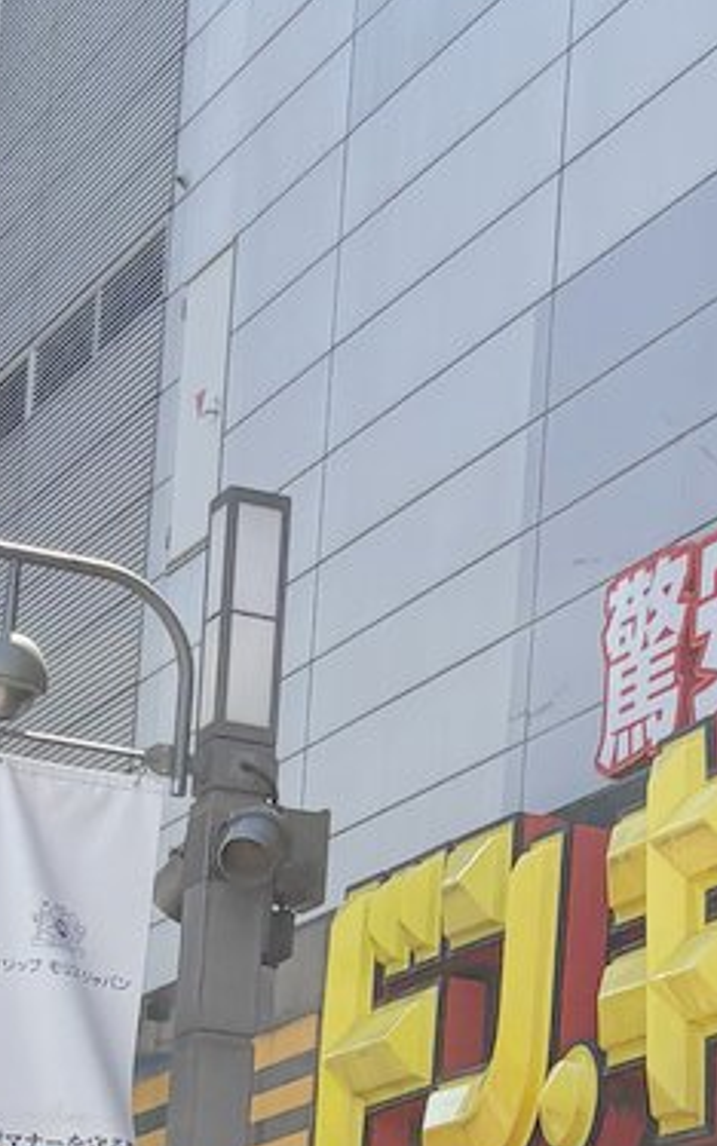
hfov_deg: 20.1
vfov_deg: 34.0
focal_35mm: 59
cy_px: 832
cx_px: 941
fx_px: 1843
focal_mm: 5.96
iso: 50
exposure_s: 1/2538
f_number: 1.6
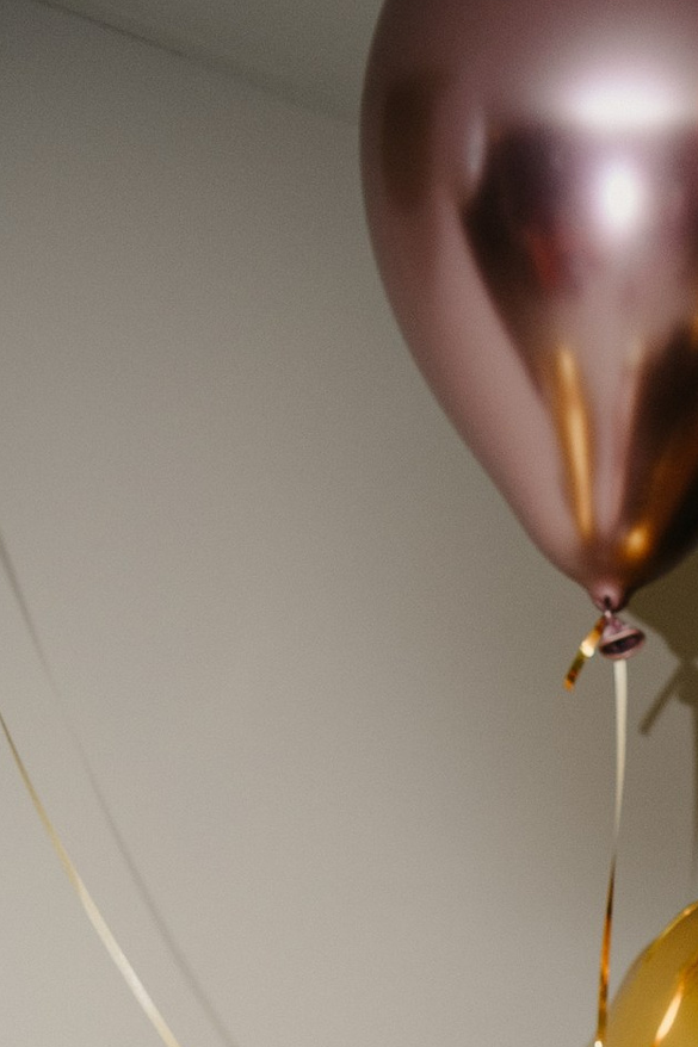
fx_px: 4073
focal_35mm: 140
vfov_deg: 12.8
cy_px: 2094
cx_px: 1400
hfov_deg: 9.2
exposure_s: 1/160
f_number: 3.5
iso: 200
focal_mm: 32
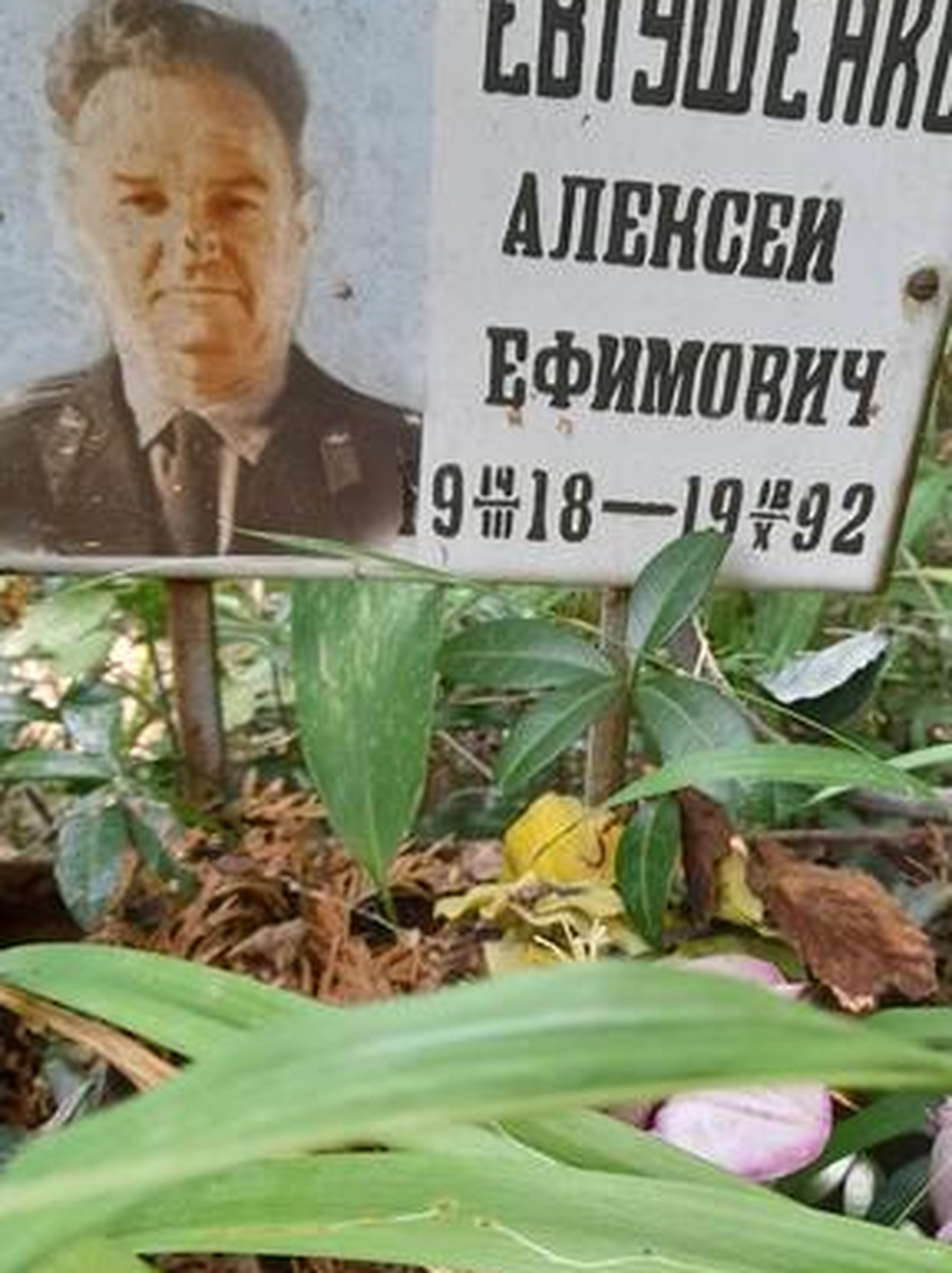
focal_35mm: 39
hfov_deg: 36.5
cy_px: 684
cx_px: 612
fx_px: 1432
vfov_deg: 47.9
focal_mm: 4.6
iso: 32
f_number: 2
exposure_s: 1/100
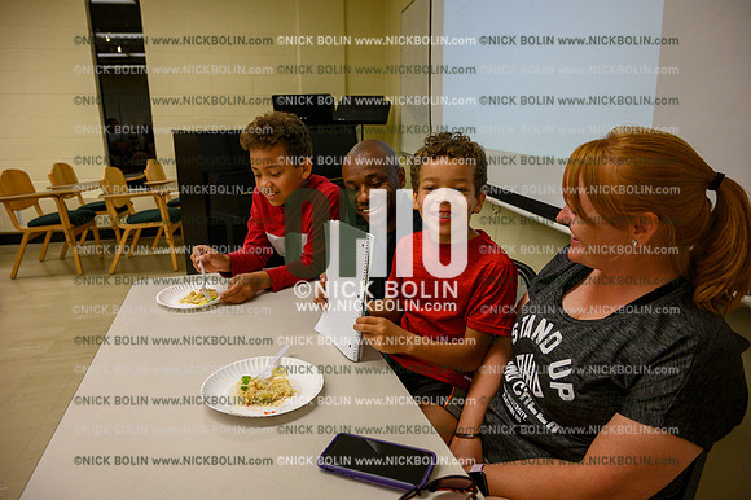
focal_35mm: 24
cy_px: 250
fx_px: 500
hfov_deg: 73.8
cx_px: 376
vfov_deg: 53.1
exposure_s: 1/250
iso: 1600
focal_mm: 24
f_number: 4.5
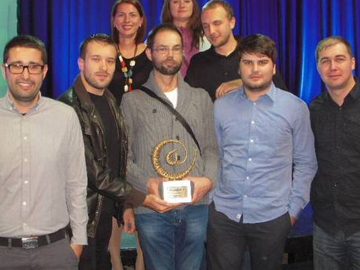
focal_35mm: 49
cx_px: 173
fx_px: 510
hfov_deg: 38.9
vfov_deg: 29.7
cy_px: 121
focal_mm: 6.3
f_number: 3.3
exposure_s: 1/15
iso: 400
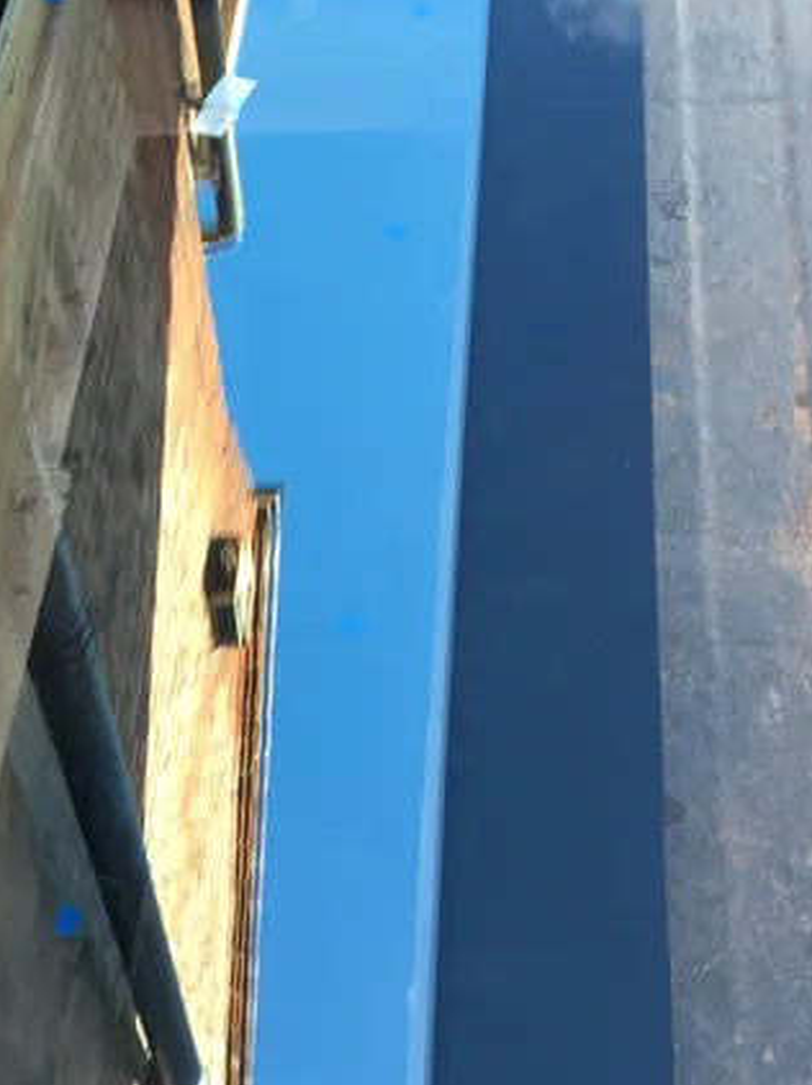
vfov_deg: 34.8
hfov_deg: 26.0
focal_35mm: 55
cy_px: 653
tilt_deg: -52.7
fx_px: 1722
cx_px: 146
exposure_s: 1/100
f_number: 2.2
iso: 32
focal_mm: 4.15
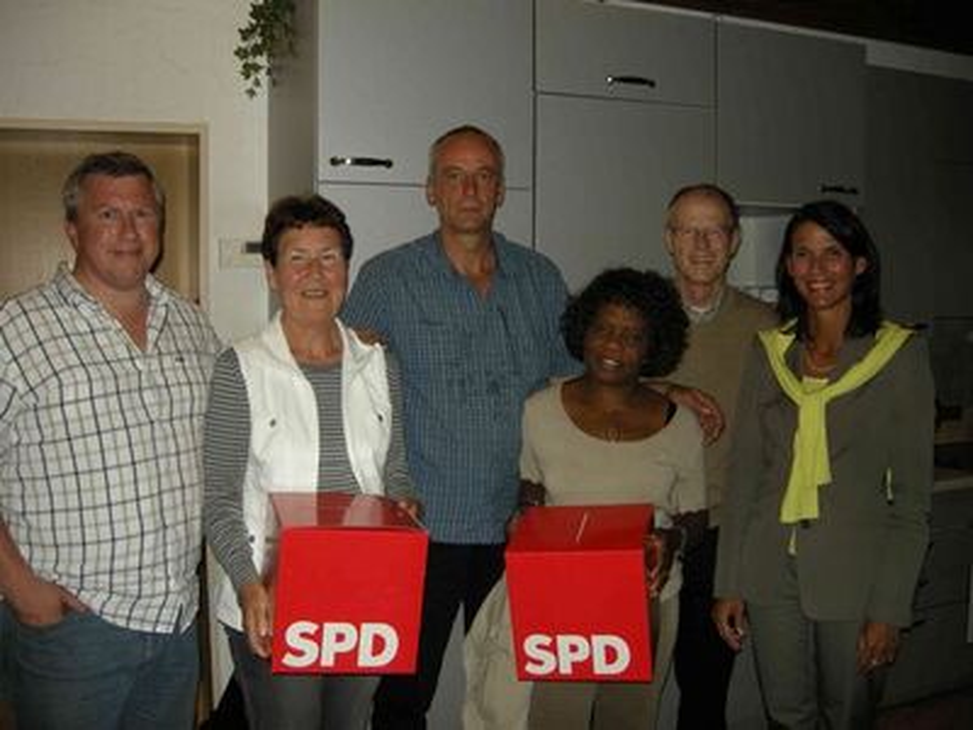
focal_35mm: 35
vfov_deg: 40.7
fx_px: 984
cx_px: 486
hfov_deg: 52.6
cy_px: 365
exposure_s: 1/60
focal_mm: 7.5
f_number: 2.7
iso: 64
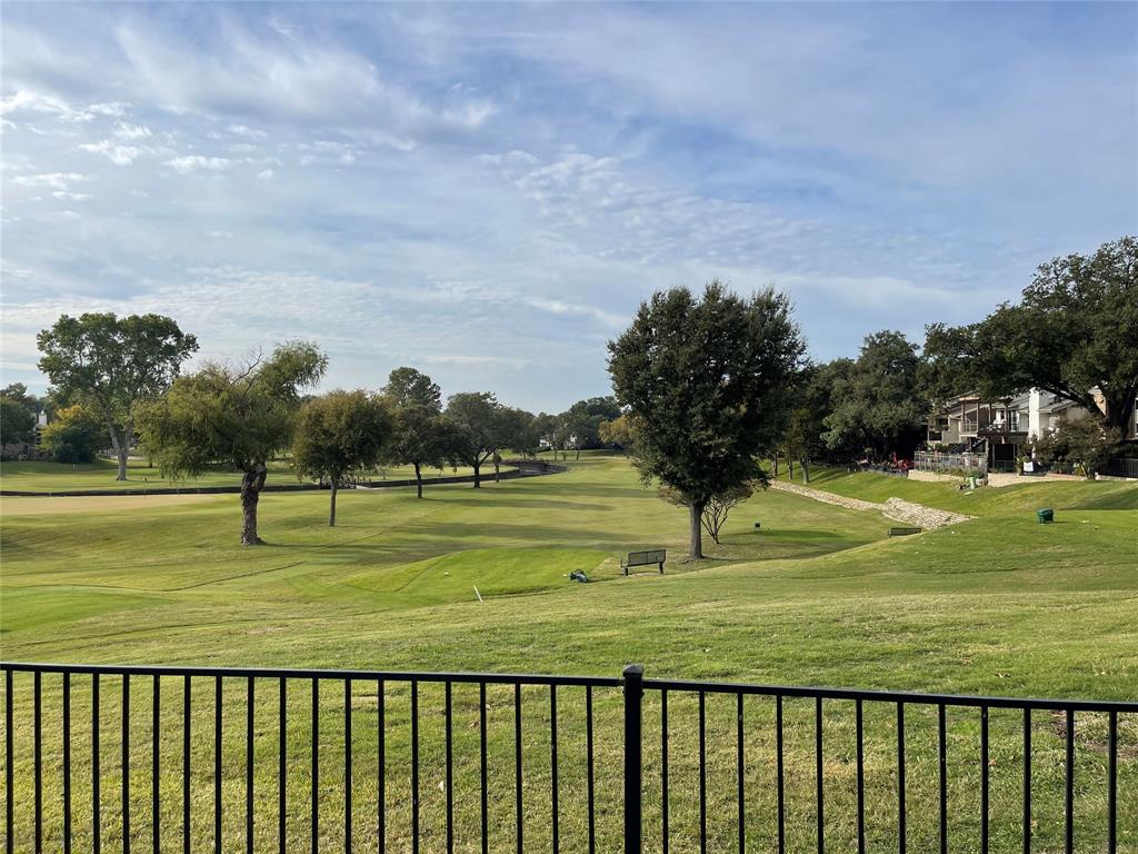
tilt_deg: -0.5
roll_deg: -0.8
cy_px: 427
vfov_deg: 54.9
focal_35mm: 25
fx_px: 822
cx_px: 569
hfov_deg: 69.4
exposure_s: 1/4049
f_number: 1.6
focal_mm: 5.1
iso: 32
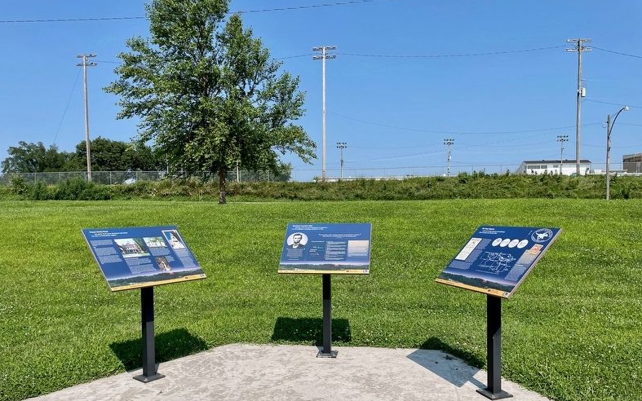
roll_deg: +1.2
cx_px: 321
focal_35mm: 28
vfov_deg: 44.3
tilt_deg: -1.2
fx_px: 490
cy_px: 241
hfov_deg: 66.5
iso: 32
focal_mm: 4.2
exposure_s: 1/4651
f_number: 1.6
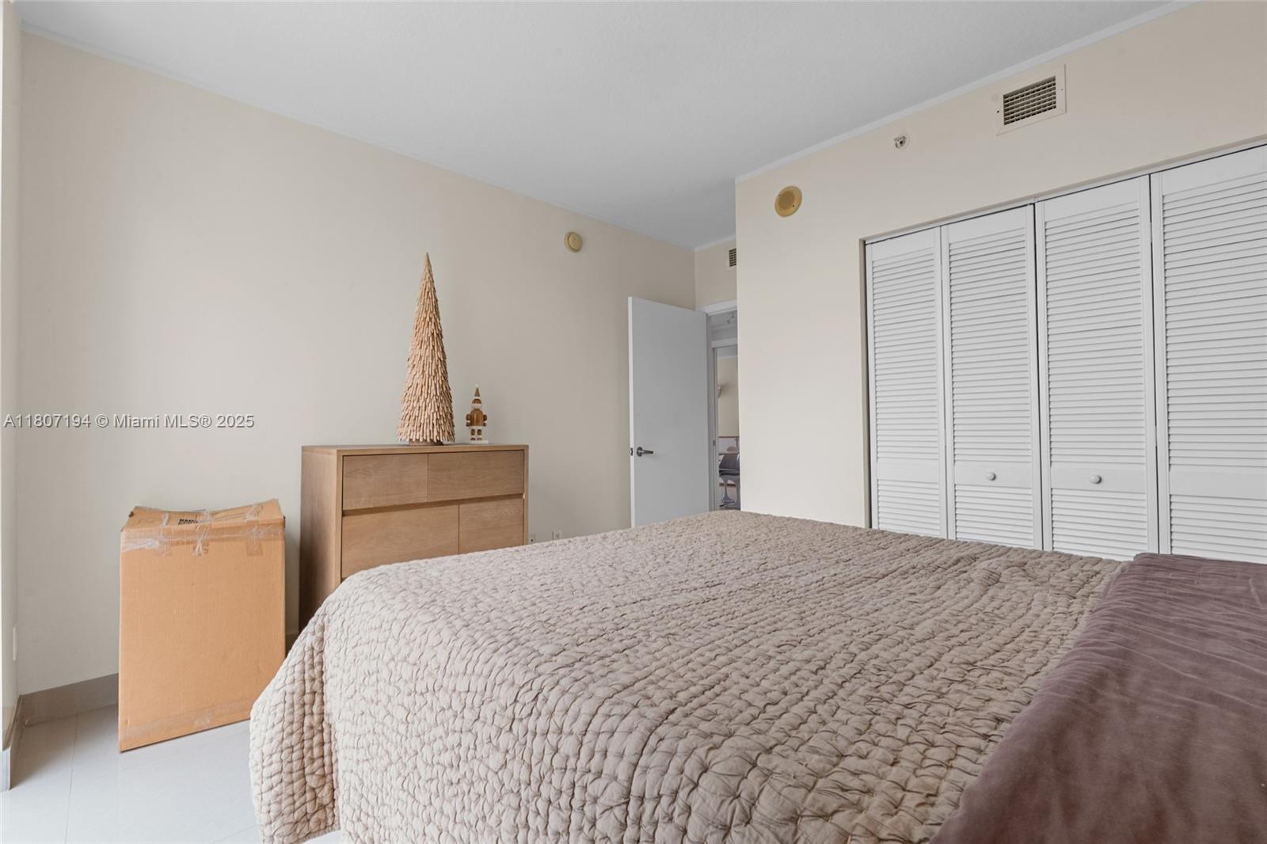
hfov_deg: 96.7
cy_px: 422
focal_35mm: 16
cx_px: 634
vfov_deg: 73.7
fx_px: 563
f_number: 13
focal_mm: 16
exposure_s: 1/10
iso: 250
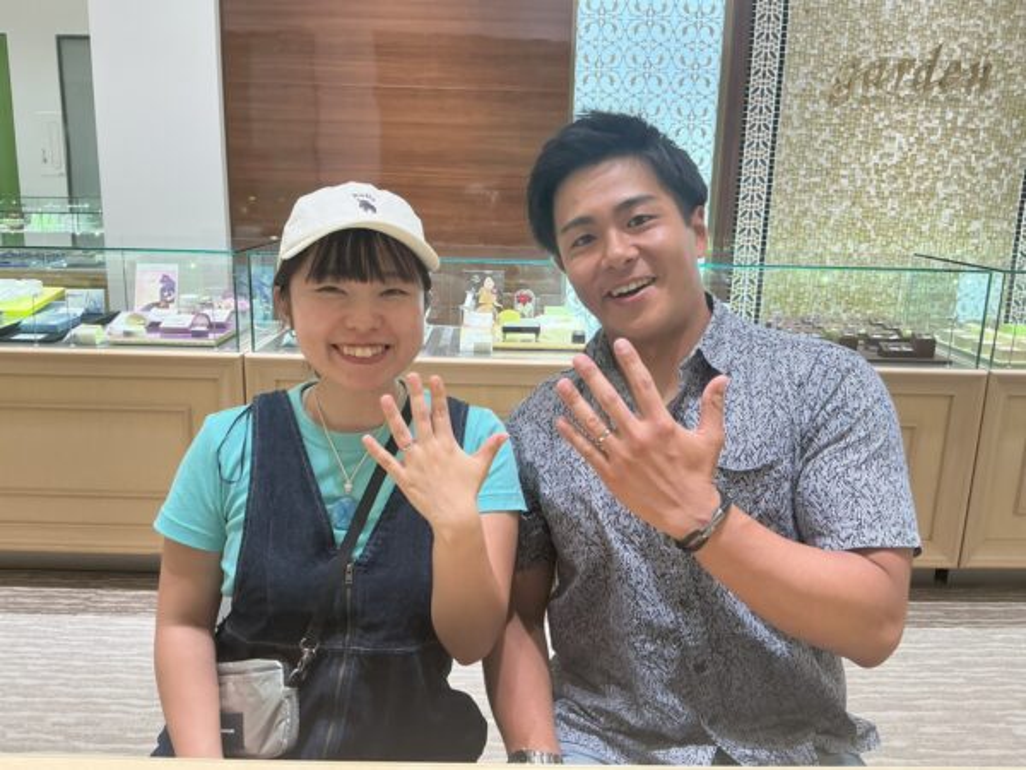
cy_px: 385
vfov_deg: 48.2
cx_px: 513
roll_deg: -0.8
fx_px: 860
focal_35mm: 29
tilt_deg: -12.5
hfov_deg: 61.7
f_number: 1.8
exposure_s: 1/120
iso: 64
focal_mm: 3
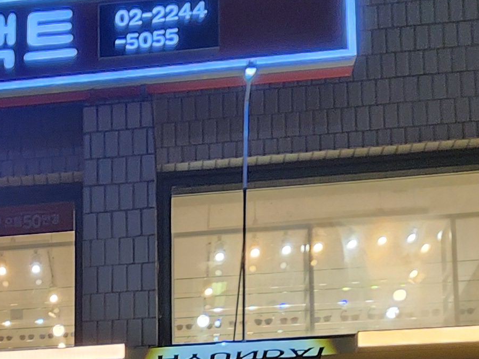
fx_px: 802
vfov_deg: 18.0
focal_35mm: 58
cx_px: 37
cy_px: 701
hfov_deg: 31.5
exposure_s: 1/60
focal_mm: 2.2
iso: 160
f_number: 2.2
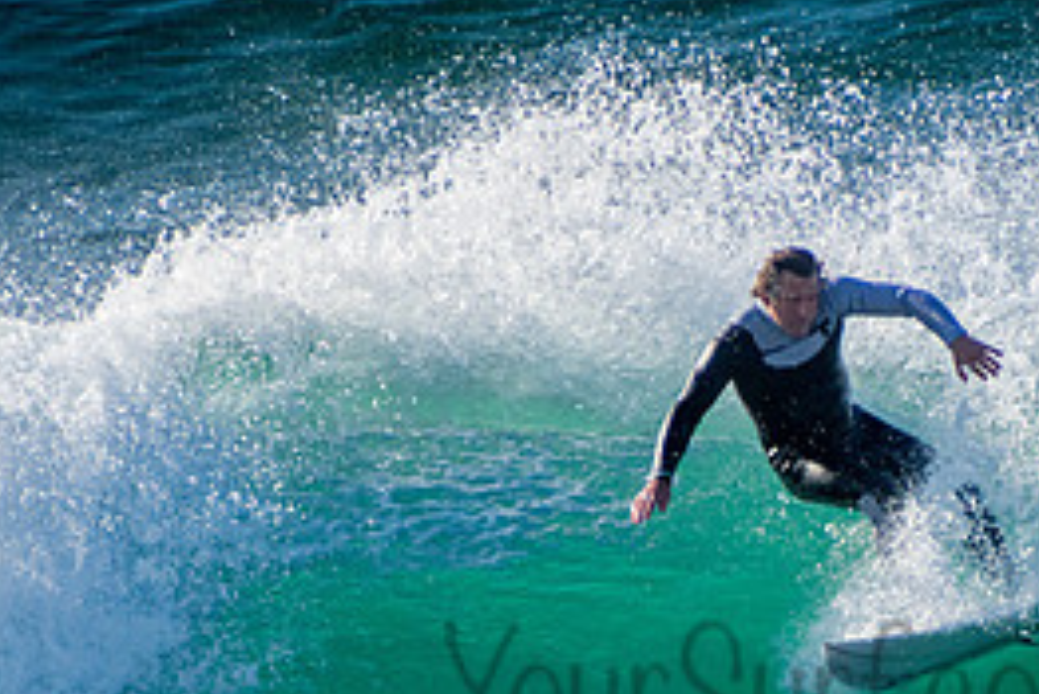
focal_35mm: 1329
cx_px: 853
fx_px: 38376
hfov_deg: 1.6
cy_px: 648
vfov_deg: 1.0
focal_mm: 400
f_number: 5.6
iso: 280
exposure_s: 1/2000
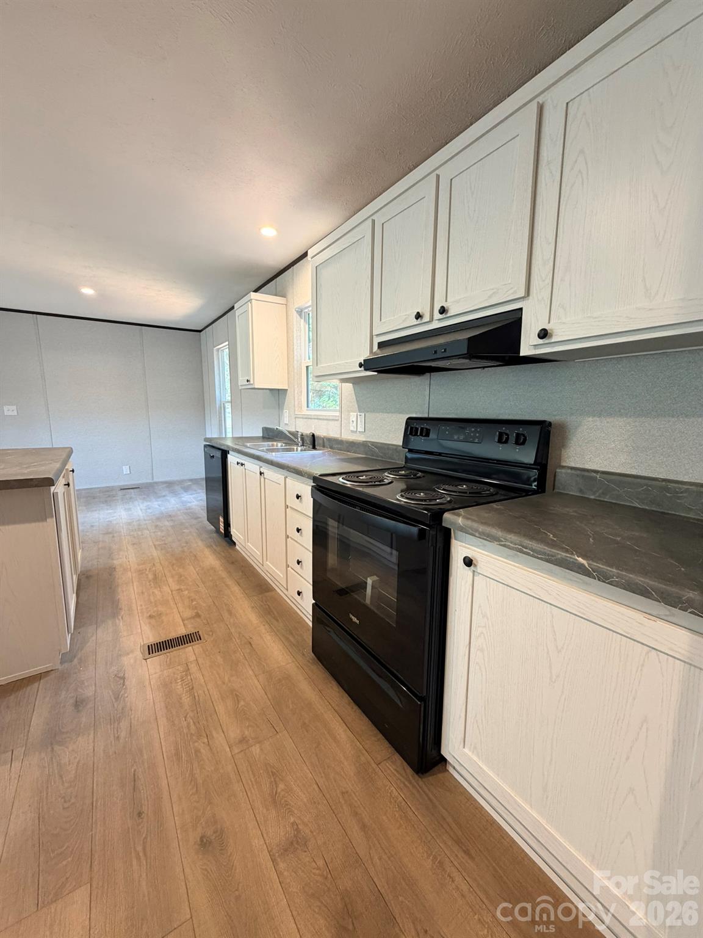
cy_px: 469
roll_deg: -0.6
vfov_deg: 102.1
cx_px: 352
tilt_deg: -8.5
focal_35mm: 14
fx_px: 379
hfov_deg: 85.7
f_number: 2.2
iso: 320
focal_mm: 2.22
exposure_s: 1/60
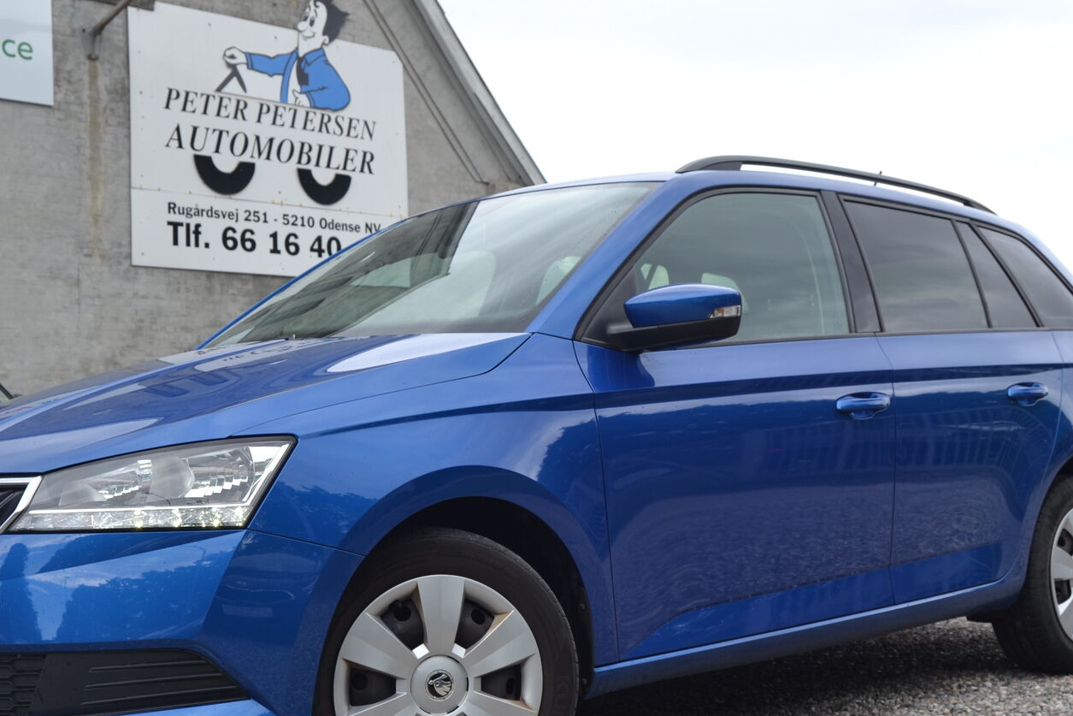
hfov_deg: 37.6
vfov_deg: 25.6
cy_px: 441
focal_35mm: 53
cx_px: 472
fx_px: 1573
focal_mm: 23
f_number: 6.3
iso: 100
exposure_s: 1/160
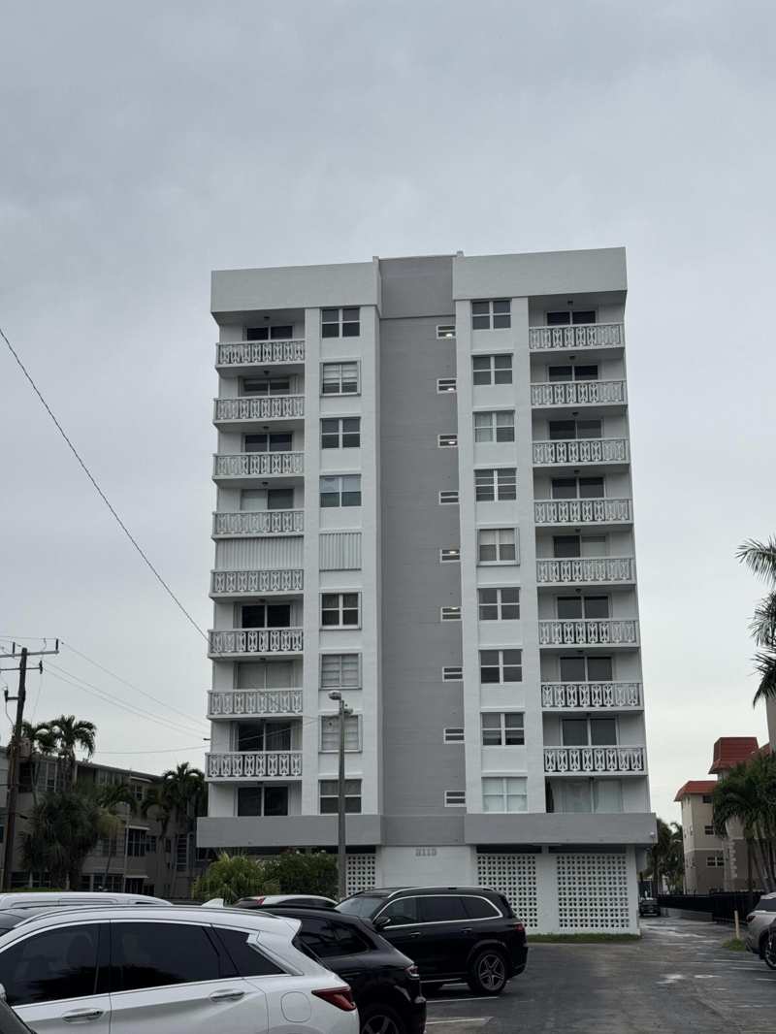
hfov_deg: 30.3
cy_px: 517
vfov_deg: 39.6
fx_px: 1434
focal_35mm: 48
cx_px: 388
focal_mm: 6.76
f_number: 1.78
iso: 64
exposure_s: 1/3817
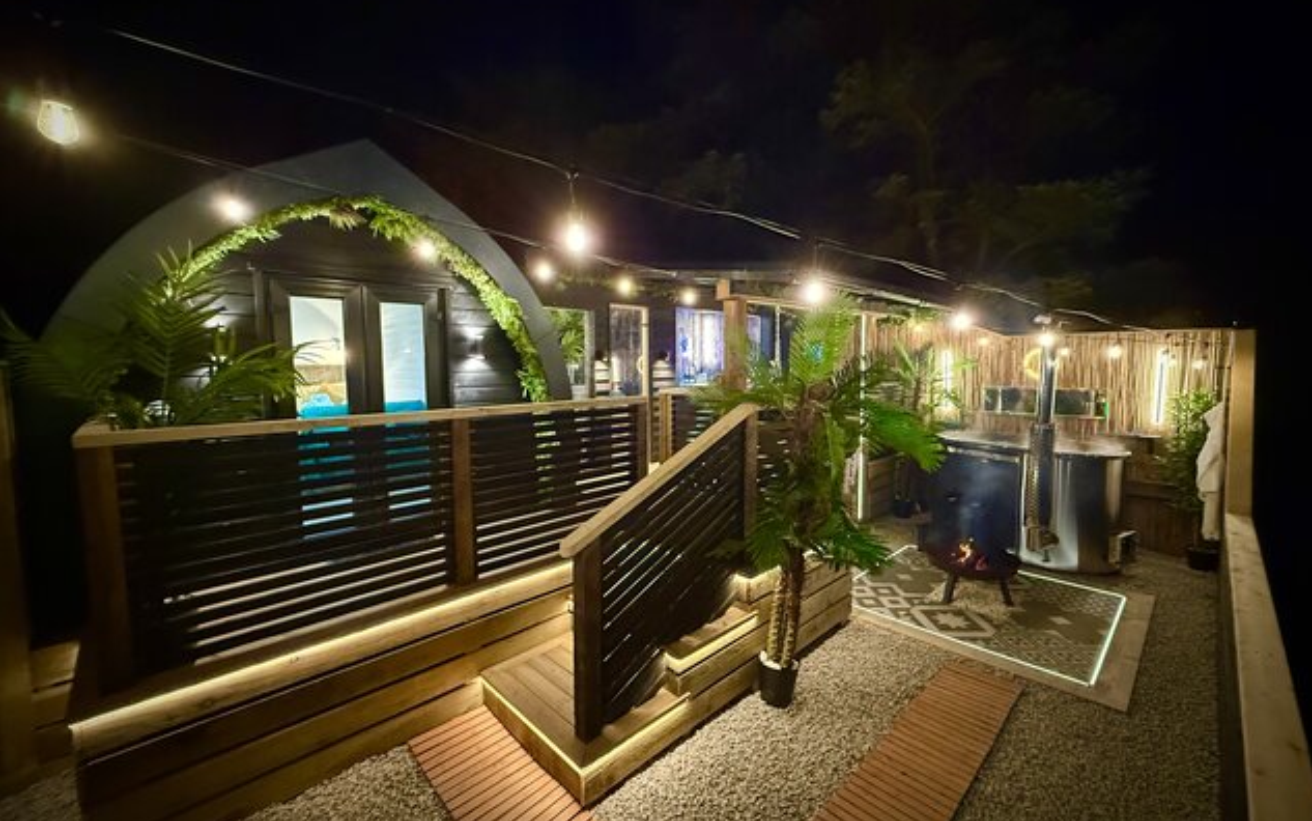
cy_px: 402
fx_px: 536
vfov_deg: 74.8
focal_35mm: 15
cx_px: 661
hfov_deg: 101.4
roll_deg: +0.7
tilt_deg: -3.0
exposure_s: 1/33
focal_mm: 2.22
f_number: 2.2
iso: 1000
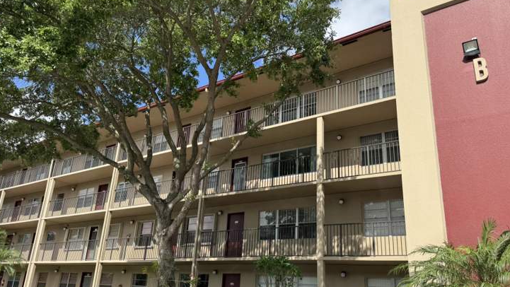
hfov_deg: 66.0
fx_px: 392
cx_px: 262
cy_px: 156
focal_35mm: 29
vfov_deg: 40.2
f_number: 1.78
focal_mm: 6.76
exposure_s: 1/3413
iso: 80
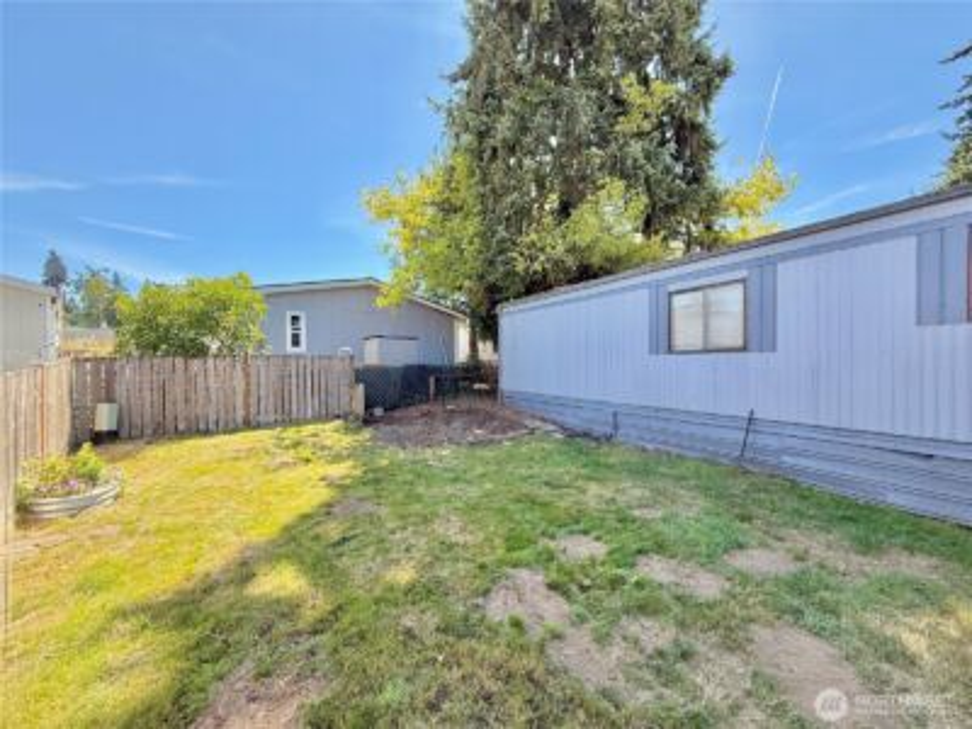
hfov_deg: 102.1
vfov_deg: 85.7
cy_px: 364
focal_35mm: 14
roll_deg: +0.6
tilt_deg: -0.8
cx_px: 486
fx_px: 393
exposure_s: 1/395
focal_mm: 2.22
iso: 64
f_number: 2.2
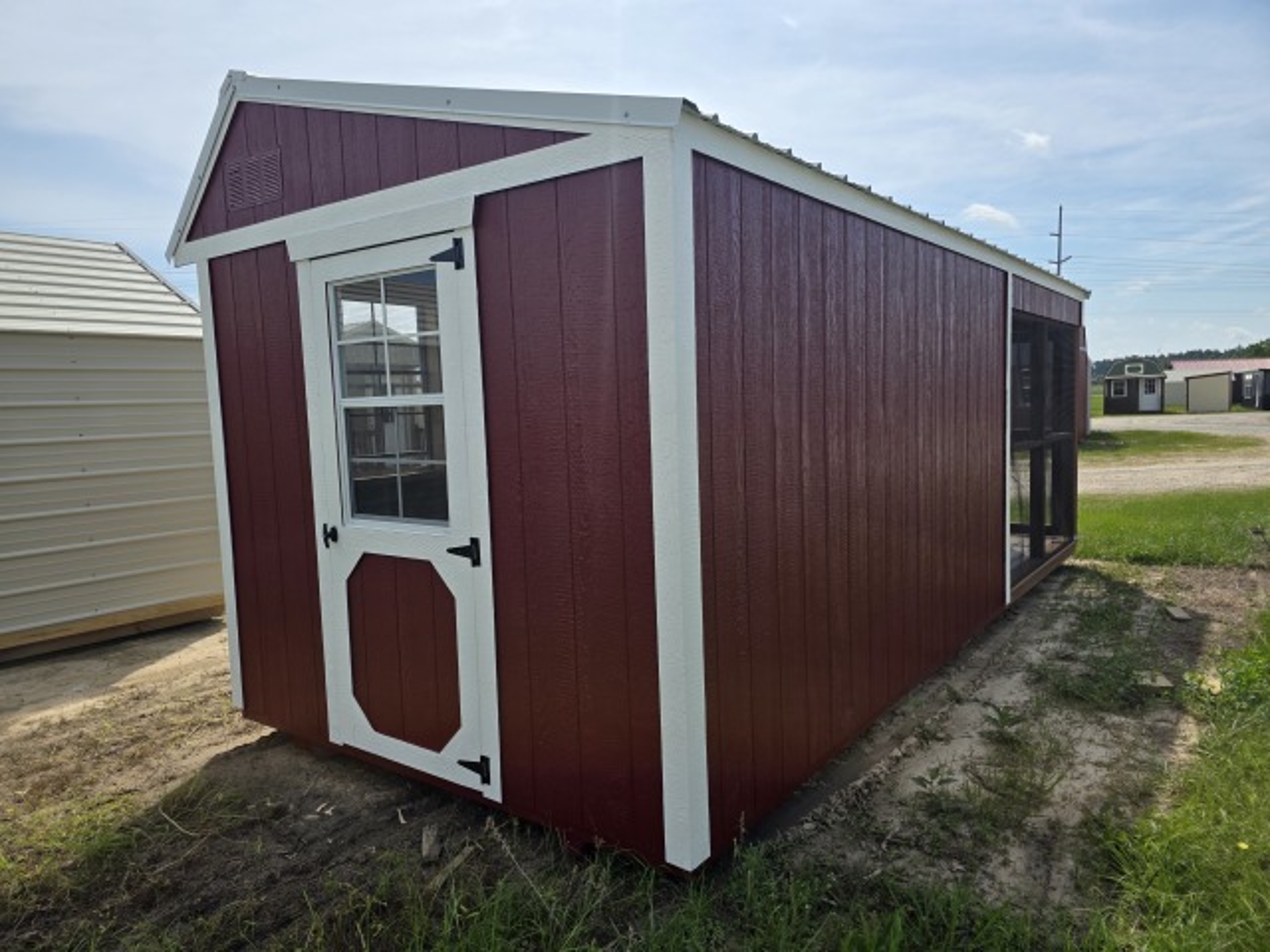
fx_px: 844
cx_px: 635
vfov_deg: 58.9
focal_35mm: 23
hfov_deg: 73.9
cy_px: 476
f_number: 1.7
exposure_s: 1/7333
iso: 80
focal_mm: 6.3
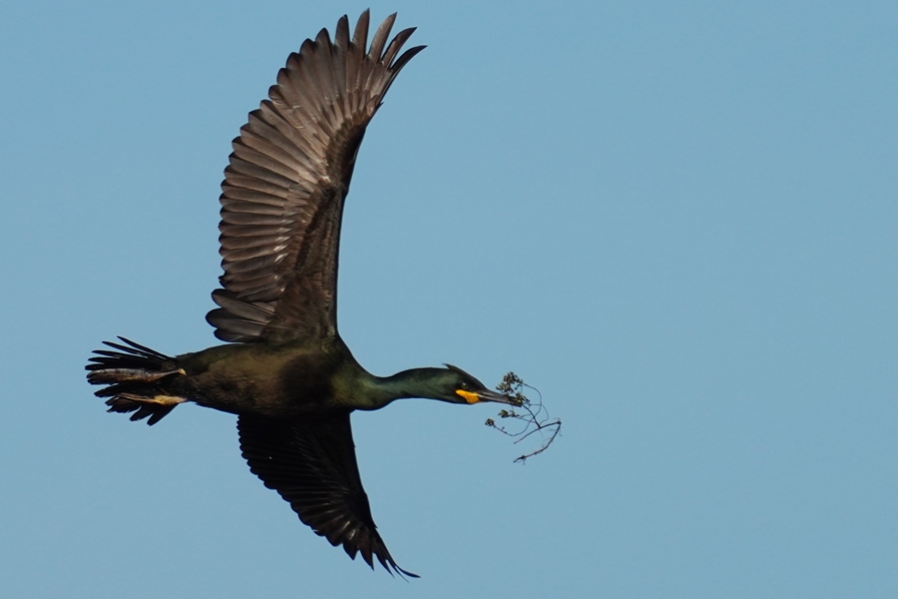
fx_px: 14965
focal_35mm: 600
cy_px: 300
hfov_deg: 3.4
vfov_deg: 2.3
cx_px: 449
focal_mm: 600
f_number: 6.3
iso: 400
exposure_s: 1/2500
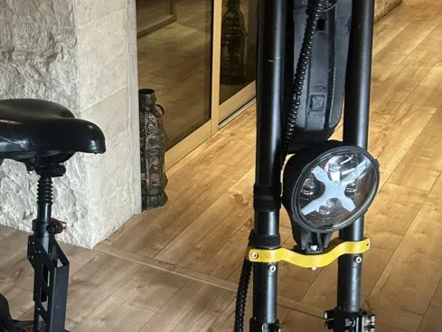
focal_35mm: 34
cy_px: 204
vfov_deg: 41.6
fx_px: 434
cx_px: 174
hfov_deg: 53.5
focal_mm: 5.7
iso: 250
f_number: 1.5
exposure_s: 1/50
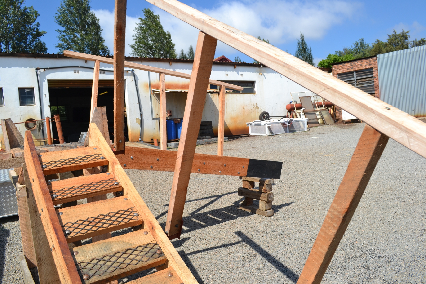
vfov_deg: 47.9
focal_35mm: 27
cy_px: 142
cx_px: 213
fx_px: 319
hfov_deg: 67.4
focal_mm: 18
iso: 100
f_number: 8
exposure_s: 1/250
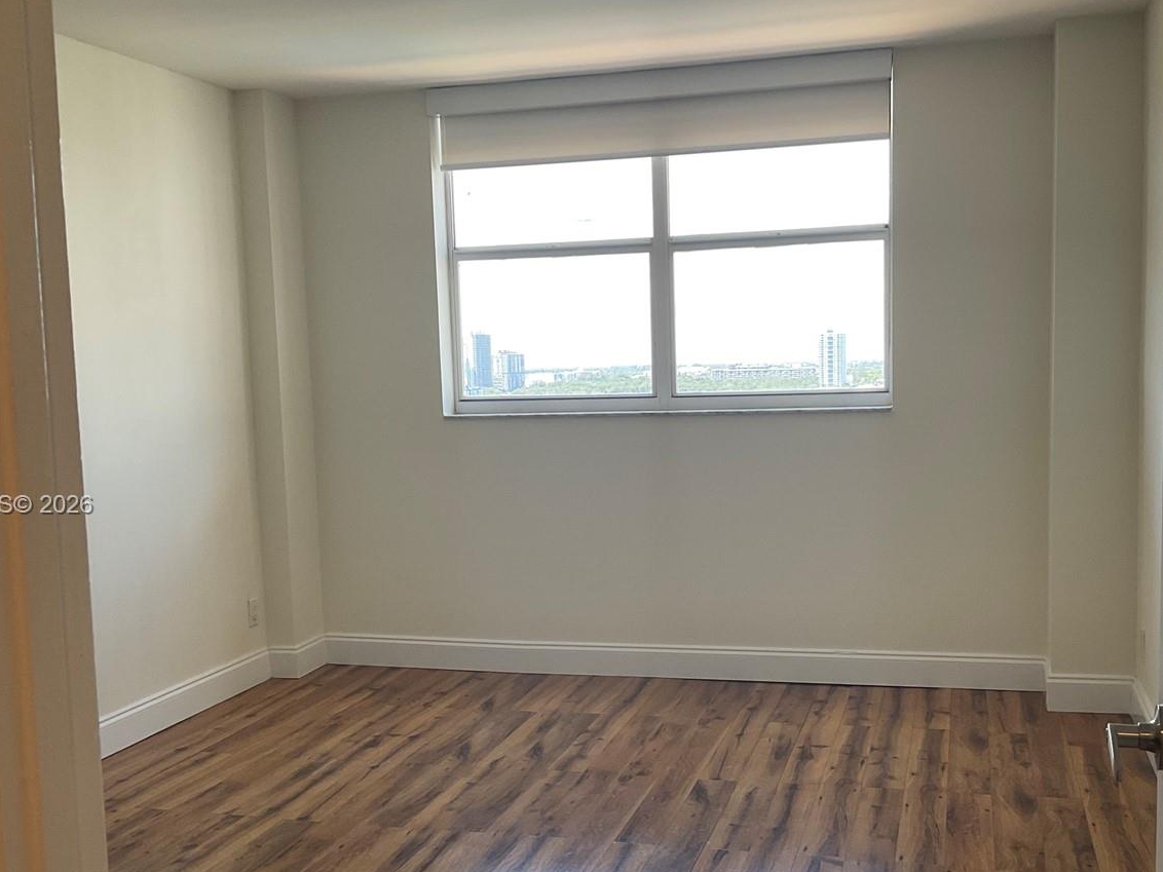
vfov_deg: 35.1
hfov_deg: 45.8
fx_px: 1377
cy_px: 506
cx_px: 595
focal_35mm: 41
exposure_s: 1/120
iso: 40
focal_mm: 3
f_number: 1.8
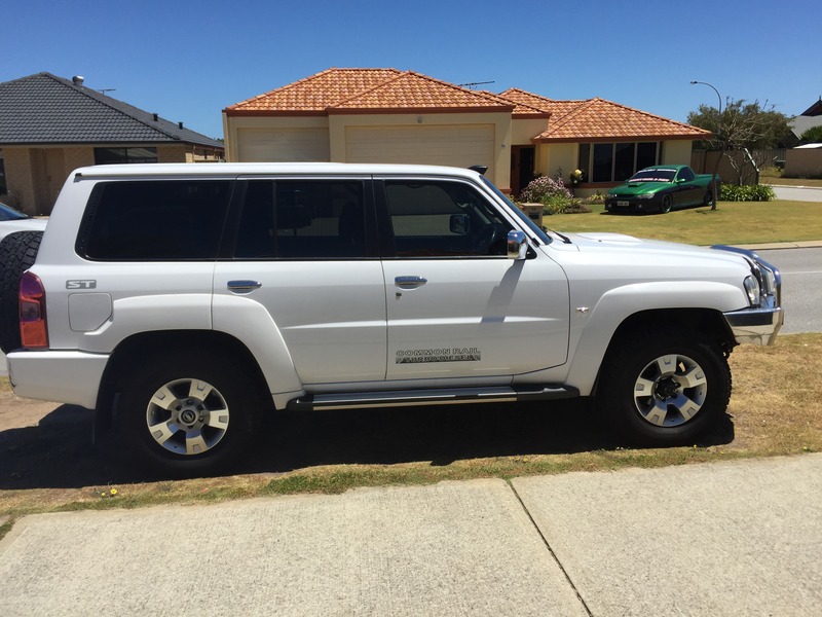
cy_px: 308
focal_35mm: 29
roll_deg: +0.2
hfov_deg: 61.7
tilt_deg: -10.1
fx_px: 689
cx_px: 411
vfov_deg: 48.2
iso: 32
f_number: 2.2
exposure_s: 1/3049
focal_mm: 4.15
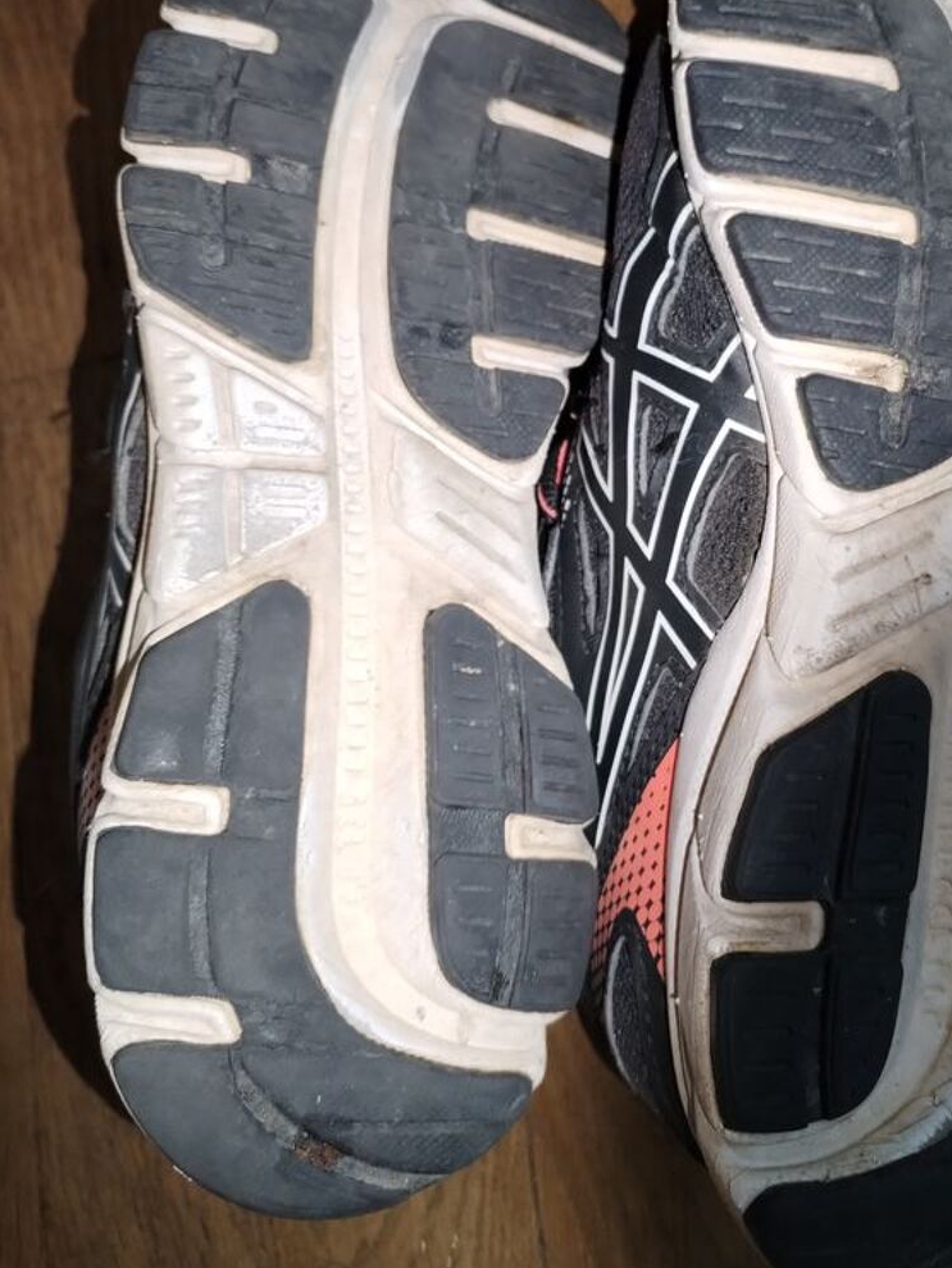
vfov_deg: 51.6
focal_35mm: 35
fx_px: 1283
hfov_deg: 40.2
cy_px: 419
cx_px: 638
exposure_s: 1/30
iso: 539
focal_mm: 4.75
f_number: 1.8
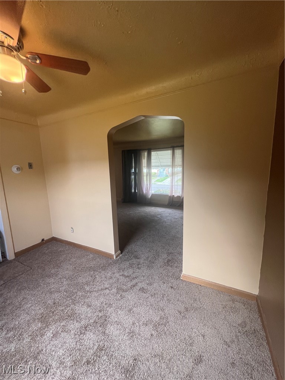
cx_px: 142
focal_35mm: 13
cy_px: 190
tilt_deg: -8.4
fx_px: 143
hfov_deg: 89.9
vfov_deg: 106.2
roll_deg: +1.9
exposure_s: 1/120
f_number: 1.8
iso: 125
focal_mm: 1.57
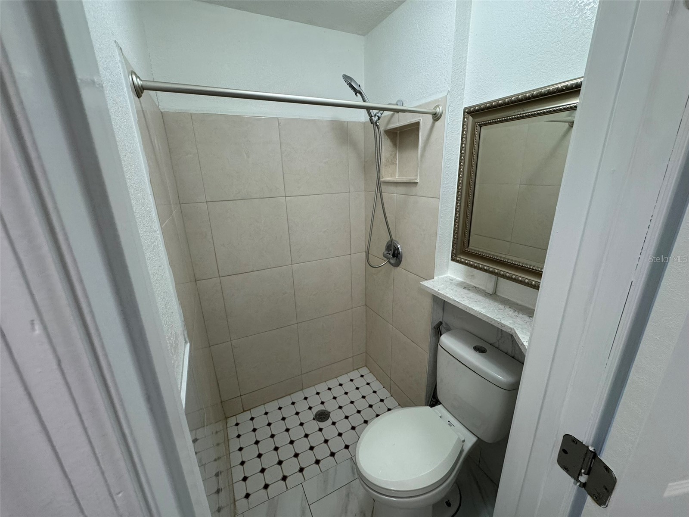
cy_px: 258
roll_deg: +1.4
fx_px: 279
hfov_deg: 102.1
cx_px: 344
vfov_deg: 85.7
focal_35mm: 14
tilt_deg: -18.2
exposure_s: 1/120
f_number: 2.2
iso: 200
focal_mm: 2.22
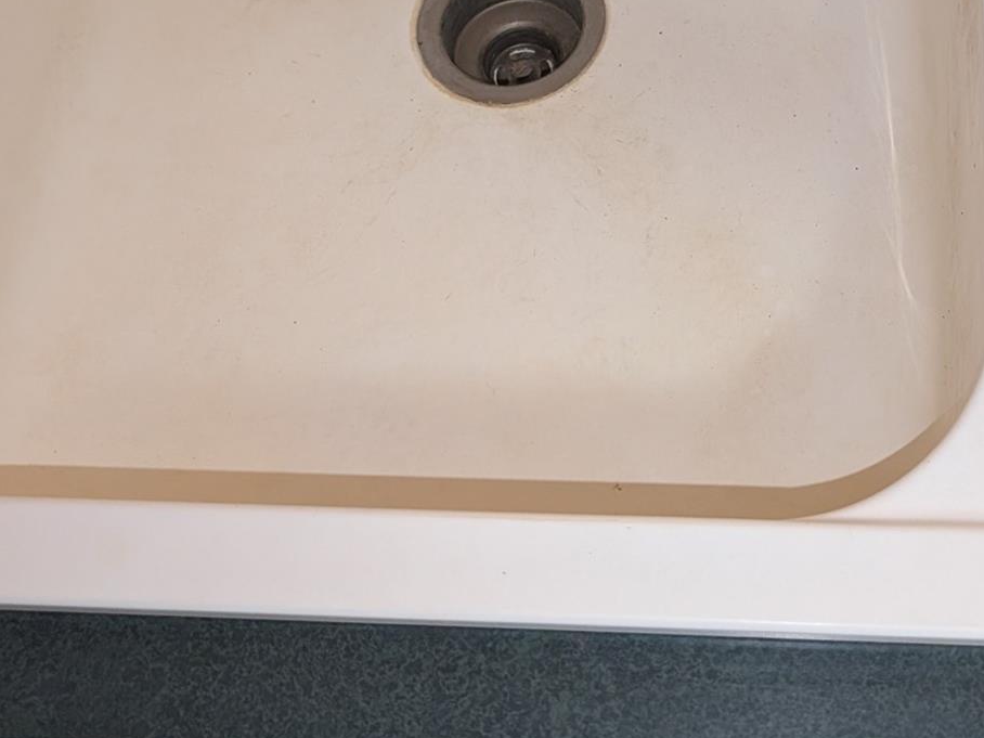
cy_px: 7
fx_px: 1535
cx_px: 705
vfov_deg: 25.7
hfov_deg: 35.0
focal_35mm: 54
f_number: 1.68
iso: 511
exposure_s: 1/120
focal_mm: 6.9
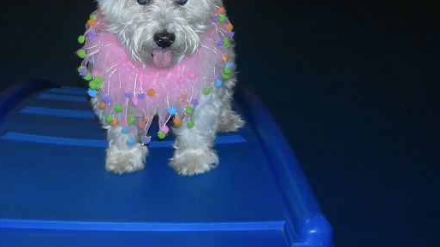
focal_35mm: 61
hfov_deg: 34.0
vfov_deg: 19.6
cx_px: 139
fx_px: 712
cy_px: 71
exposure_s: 1/60.1
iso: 64
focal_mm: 7.5
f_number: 2.7
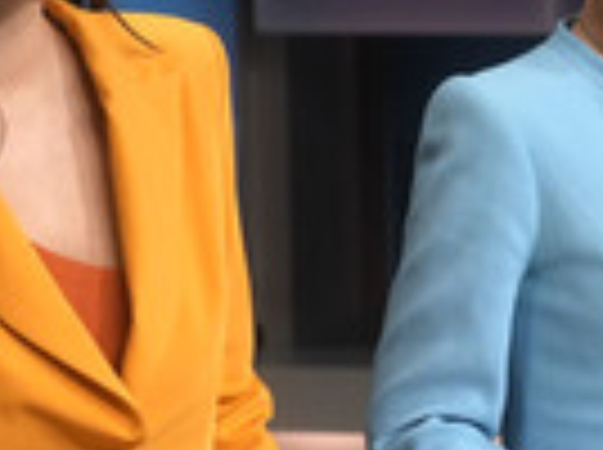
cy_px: 243
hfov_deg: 13.5
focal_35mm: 146
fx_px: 2539
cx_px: 497
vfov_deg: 10.1
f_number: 2.2
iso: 640
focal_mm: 30
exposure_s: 1/500
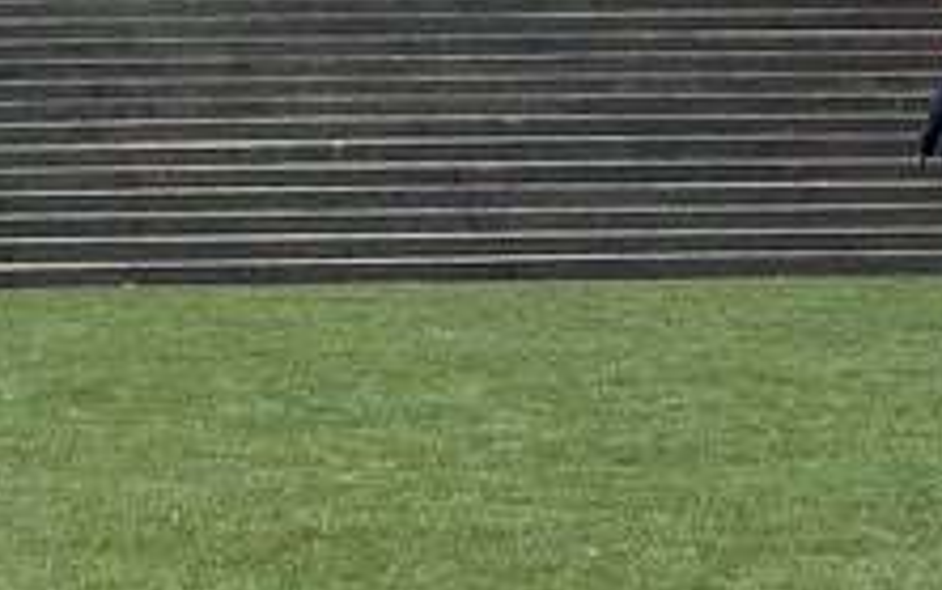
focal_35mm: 210
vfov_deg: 6.1
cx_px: -361
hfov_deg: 9.8
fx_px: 5394
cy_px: -692
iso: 100
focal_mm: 6.76
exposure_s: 1/6849
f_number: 1.78
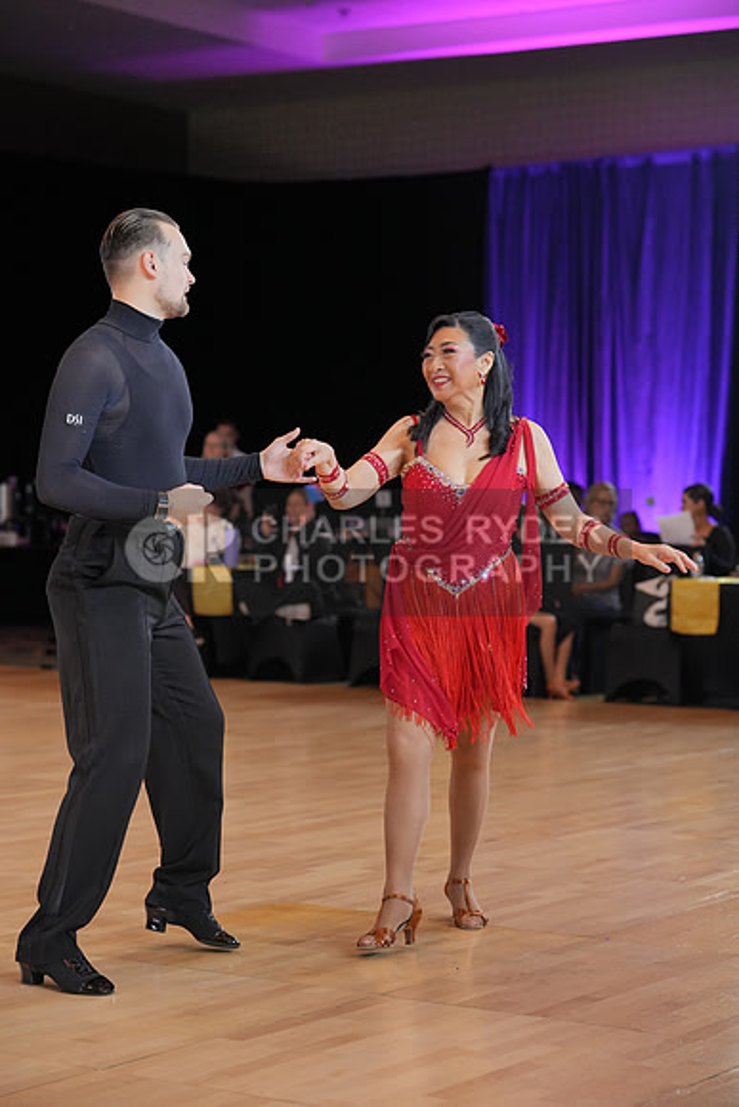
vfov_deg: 25.7
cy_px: 554
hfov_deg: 17.3
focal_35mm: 79
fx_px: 2431
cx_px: 370
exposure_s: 1/500
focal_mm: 79
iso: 2500
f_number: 3.5
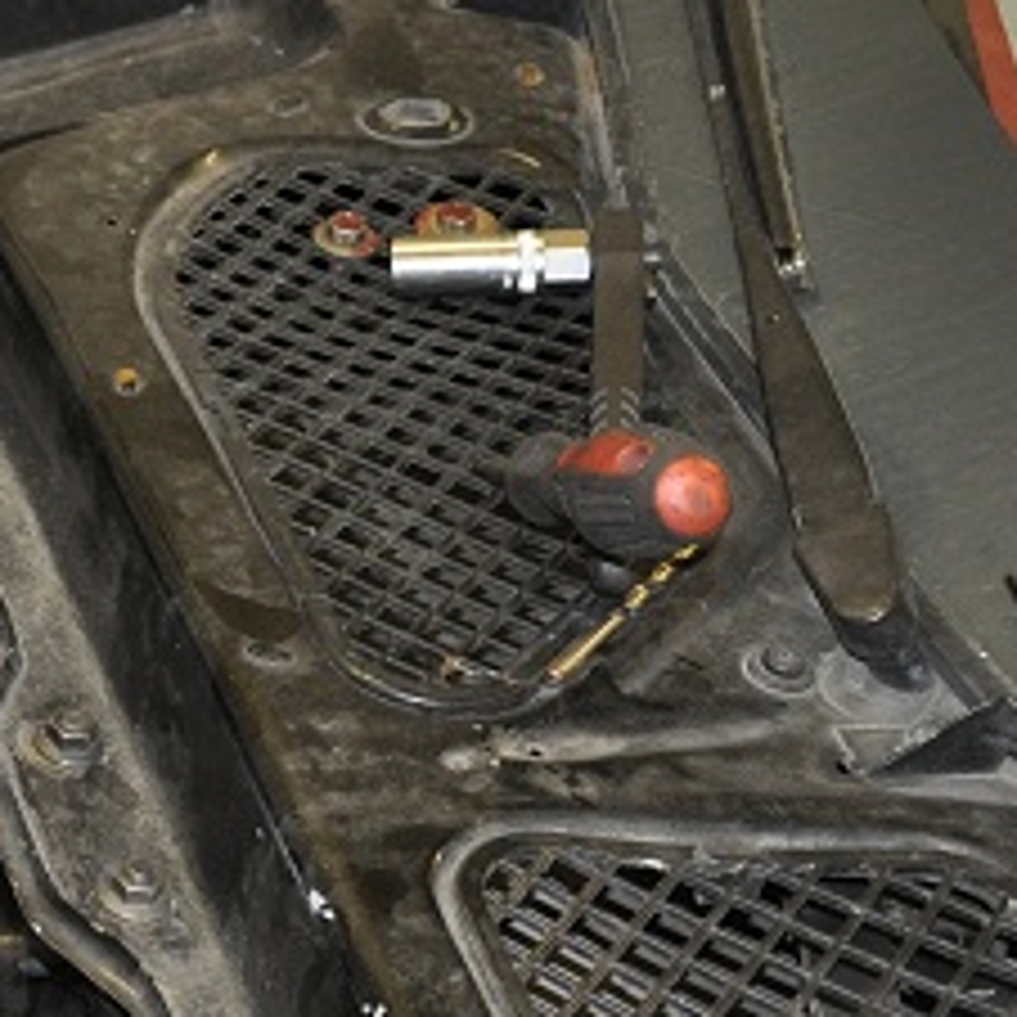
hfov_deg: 14.2
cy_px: 421
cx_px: -630
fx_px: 3756
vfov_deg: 15.4
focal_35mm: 113
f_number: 4
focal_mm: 26
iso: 800
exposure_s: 1/60
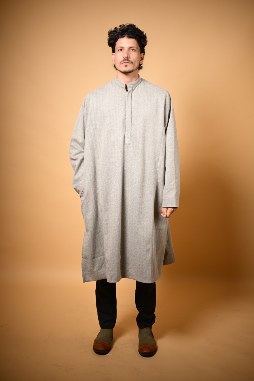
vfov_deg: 38.9
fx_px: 540
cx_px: 125
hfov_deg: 26.5
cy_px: 189
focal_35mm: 51
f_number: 1.4
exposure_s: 1/640
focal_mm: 50
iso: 80
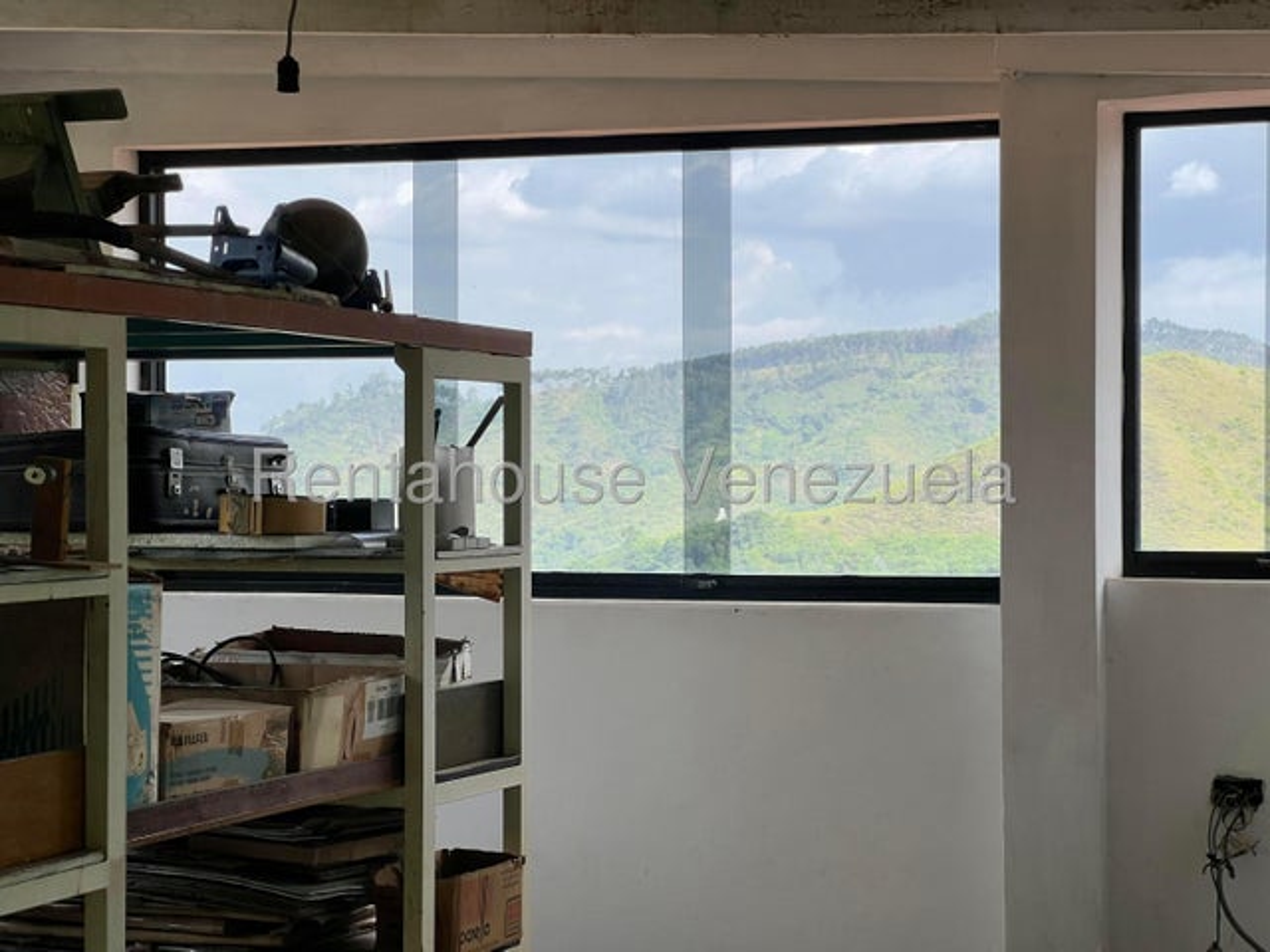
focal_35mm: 77
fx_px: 2825
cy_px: 476
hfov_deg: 25.3
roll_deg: -1.0
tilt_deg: +0.4
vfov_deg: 19.1
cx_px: 635
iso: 40
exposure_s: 1/99
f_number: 2.8
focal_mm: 9
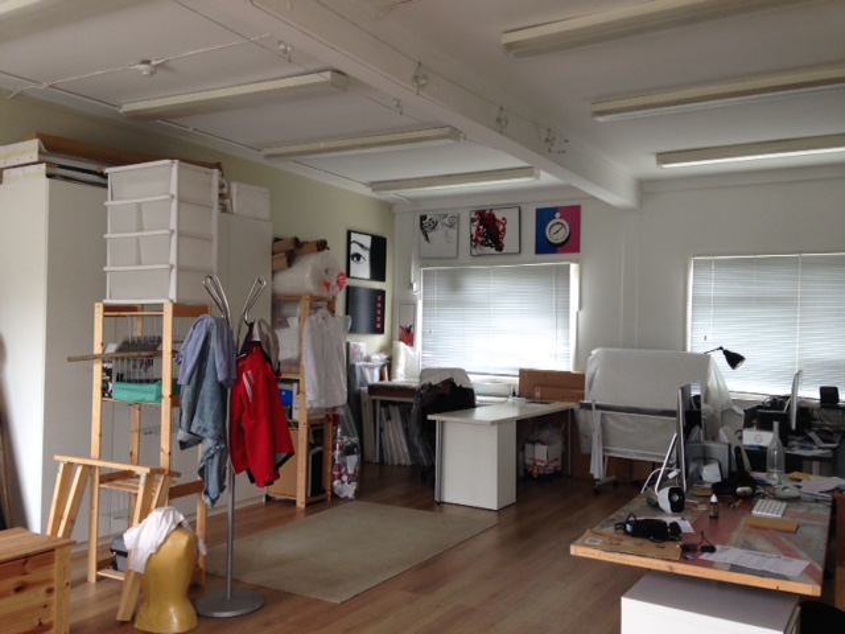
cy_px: 317
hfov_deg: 55.4
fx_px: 806
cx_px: 422
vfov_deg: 42.9
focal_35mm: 33
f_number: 2.4
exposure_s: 1/24
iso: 50
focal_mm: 4.12
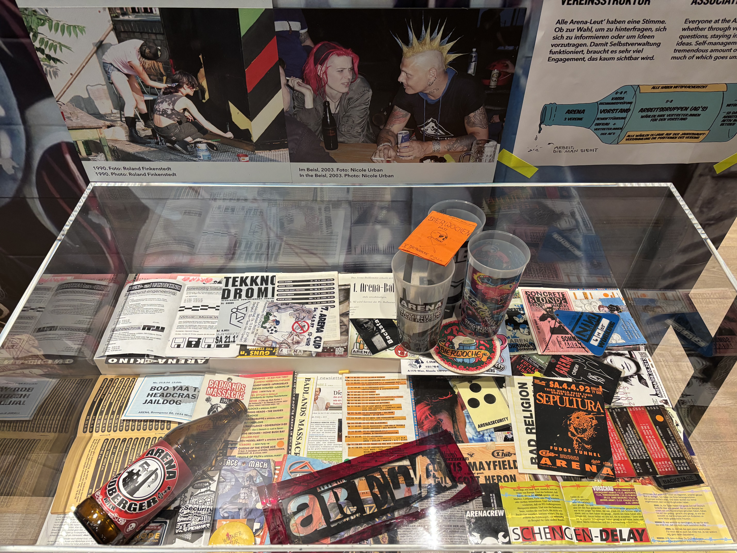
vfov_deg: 53.1
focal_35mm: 26
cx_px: 368
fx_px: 554
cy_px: 276
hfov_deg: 67.3
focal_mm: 5.96
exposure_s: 1/50
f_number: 1.6
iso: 250
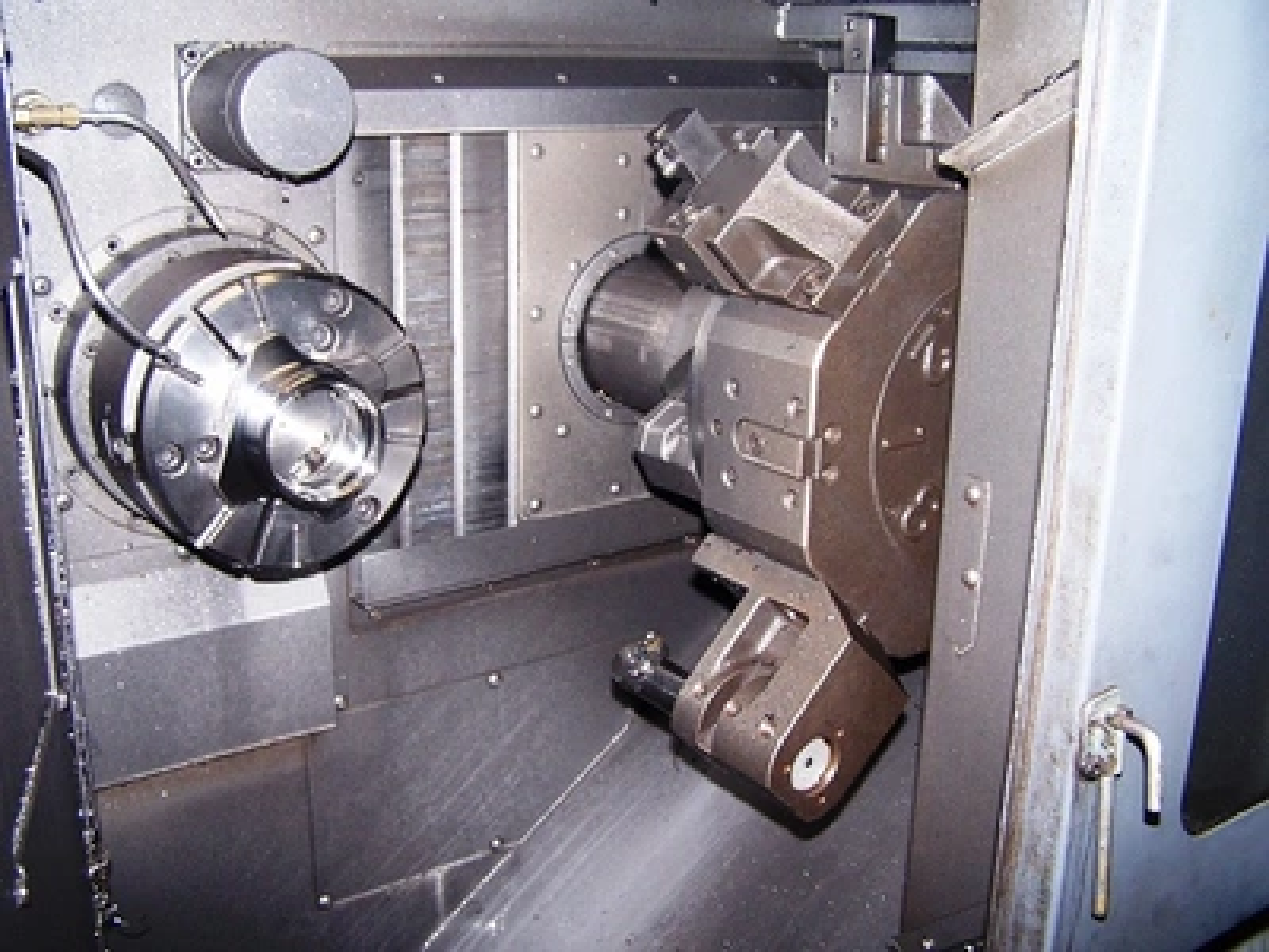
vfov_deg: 37.7
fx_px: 1393
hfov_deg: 49.0
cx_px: 634
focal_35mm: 38
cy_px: 476
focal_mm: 6.3
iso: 140
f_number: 2.8
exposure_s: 1/60
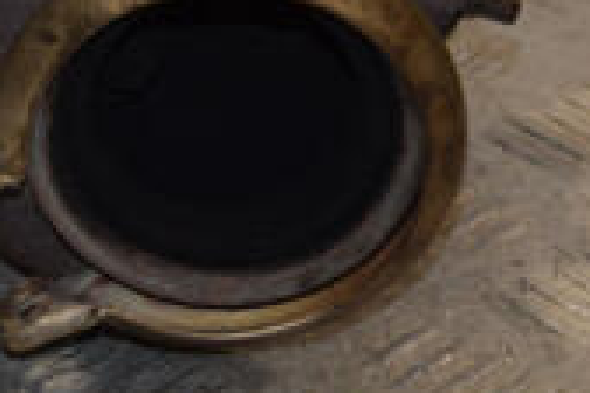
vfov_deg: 4.4
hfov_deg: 6.6
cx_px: 151
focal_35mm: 310
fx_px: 5080
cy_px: -4
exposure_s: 1/200
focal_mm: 58
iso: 800
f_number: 6.3
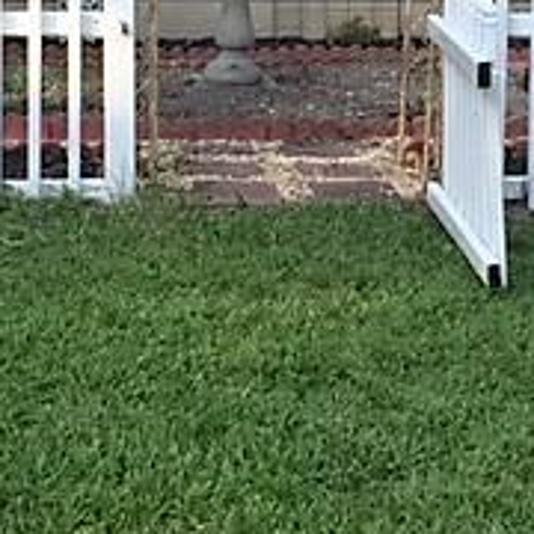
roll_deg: -1.1
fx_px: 1588
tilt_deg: -8.2
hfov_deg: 19.1
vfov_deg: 18.9
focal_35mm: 91
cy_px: 92
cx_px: 303
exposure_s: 1/179
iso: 32
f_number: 2.2
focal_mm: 4.15
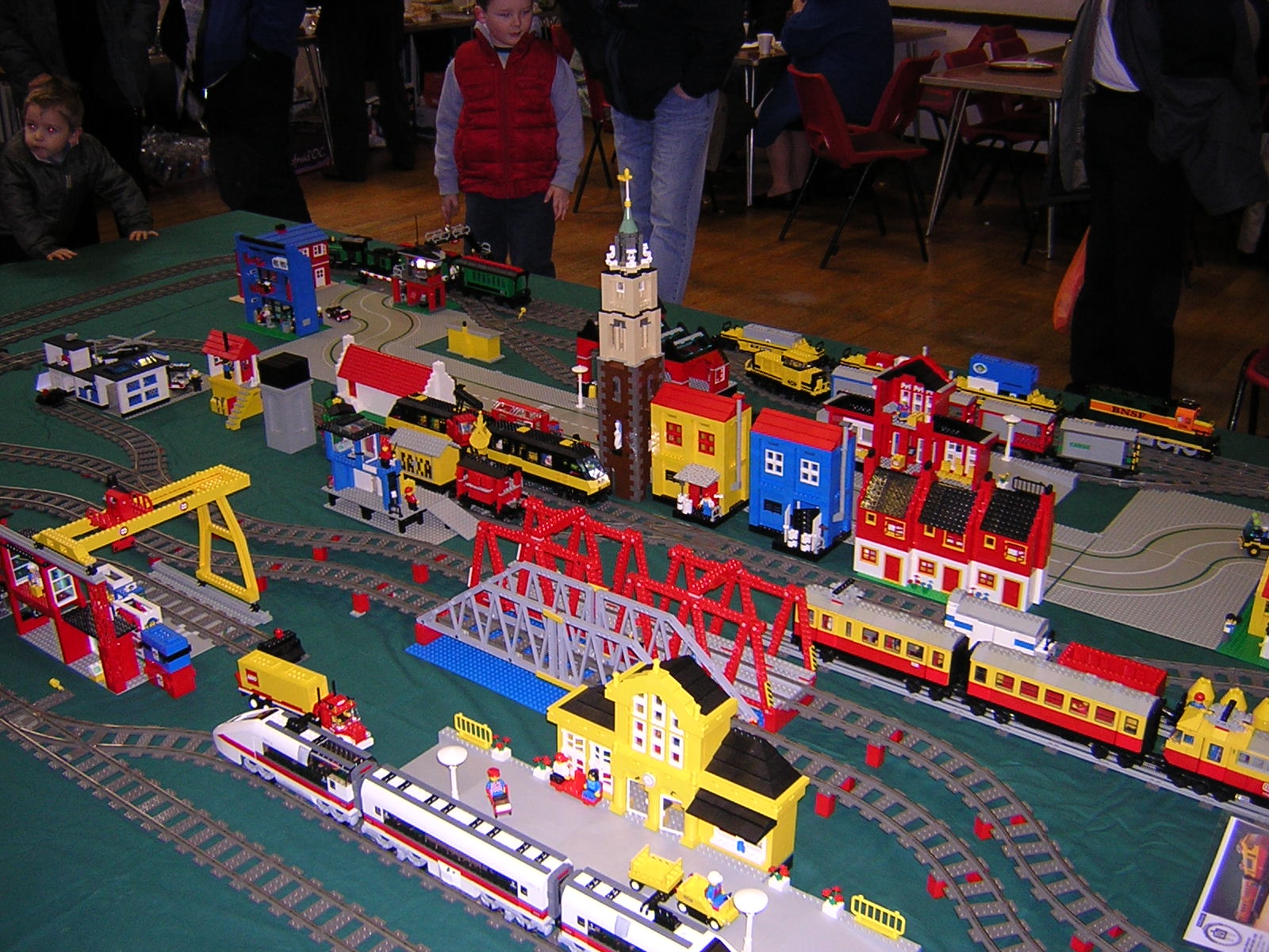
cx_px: 634
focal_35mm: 36
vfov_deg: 39.7
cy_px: 476
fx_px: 1320
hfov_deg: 51.4
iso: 172
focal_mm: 4.7
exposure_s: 1/60.1
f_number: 2.6
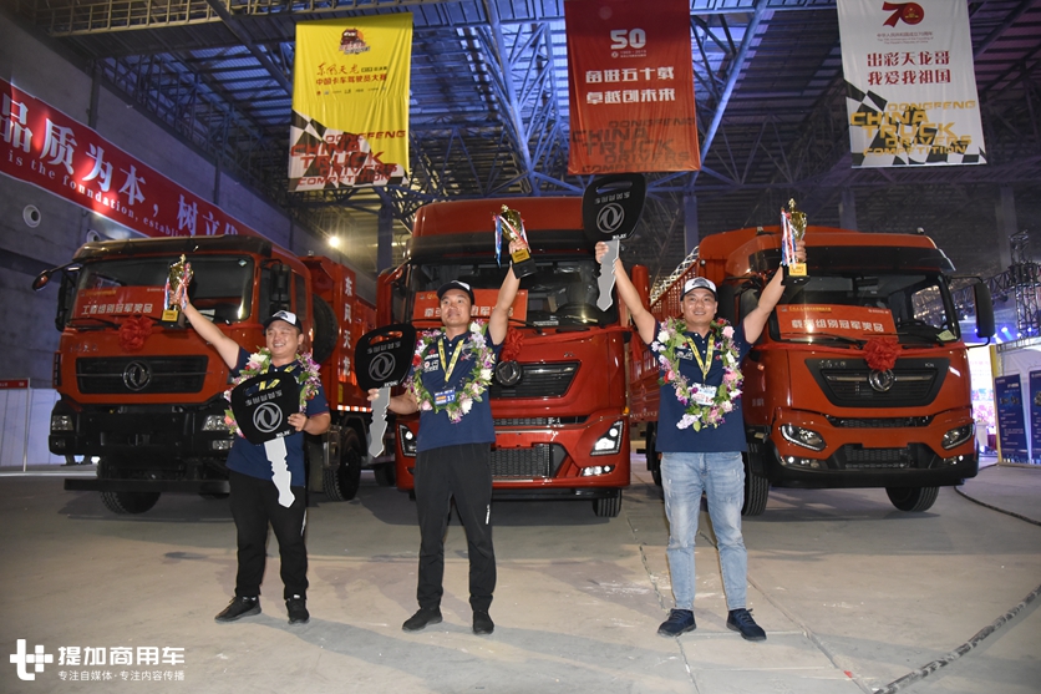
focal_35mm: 24
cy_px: 347
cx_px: 520
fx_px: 694
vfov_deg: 53.1
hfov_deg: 73.8
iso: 3200
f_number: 4
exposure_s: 1/60
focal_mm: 24
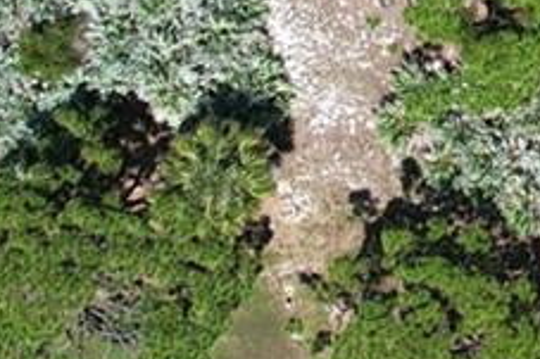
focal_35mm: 155
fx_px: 2323
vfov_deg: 8.4
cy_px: -323
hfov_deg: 12.4
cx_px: 899
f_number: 2.8
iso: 100
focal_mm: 8.38
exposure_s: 1/2000
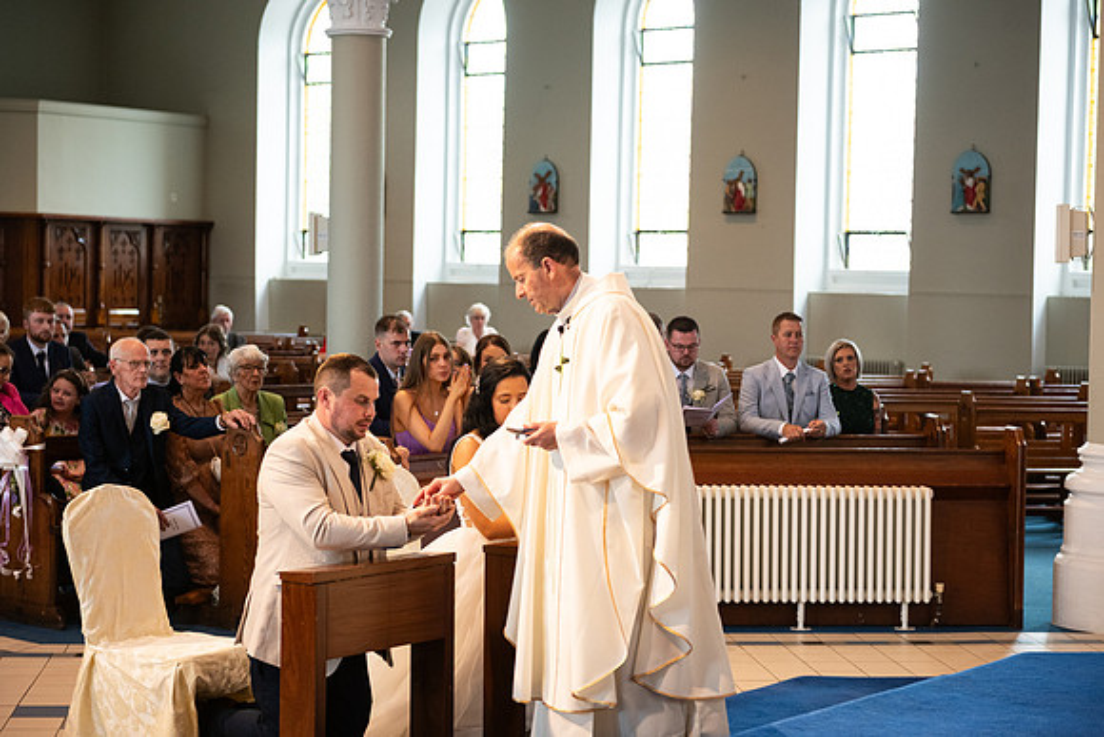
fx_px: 2147
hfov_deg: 28.8
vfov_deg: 19.5
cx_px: 552
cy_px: 368
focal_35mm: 70
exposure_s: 1/160
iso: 800
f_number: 3.5
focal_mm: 70
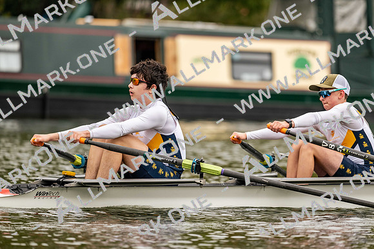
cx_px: 187
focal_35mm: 400
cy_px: 124
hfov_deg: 5.2
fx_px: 4156
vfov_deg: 3.4
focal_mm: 400
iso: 720
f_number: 4.5
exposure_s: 1/2500
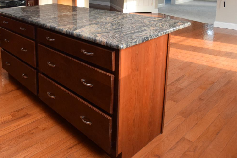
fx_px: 204
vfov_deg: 38.8
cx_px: 44
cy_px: 11
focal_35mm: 31
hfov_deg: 55.5
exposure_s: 1/200
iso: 1250
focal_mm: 10
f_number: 4
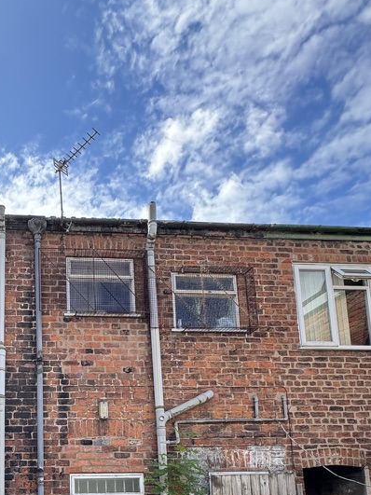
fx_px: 386
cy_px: 433
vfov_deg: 57.4
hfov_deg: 46.9
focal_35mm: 27
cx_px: 47
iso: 40
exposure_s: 1/283
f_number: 2.2
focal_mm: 2.22
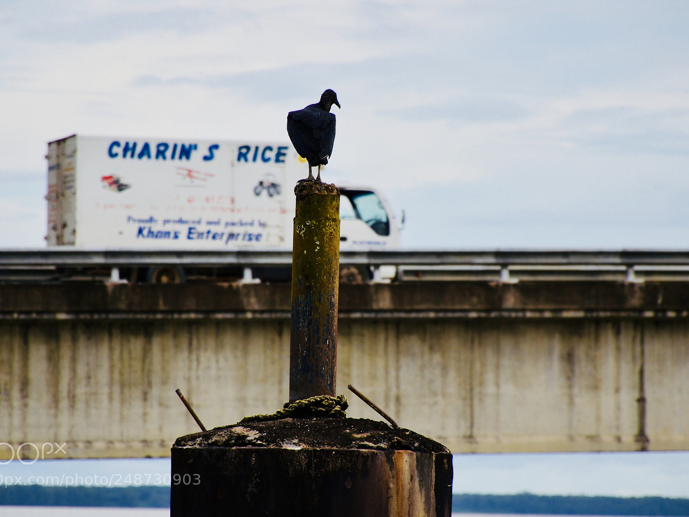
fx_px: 4558
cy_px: 258
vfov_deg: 6.5
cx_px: 336
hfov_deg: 8.6
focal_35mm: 229
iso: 200
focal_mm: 140
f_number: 6.3
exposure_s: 1/640
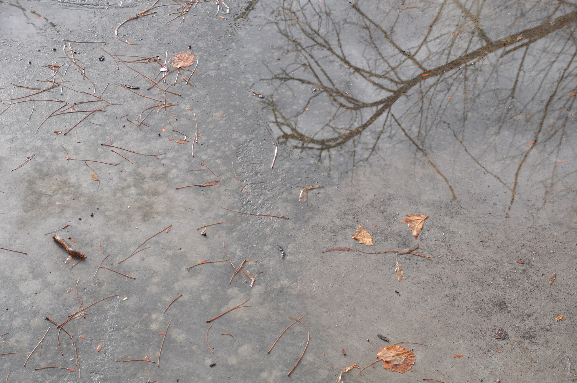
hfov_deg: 26.0
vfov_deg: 17.4
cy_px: 192
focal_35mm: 78
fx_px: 1249
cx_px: 288
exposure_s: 1/200
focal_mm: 52
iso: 200
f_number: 7.1
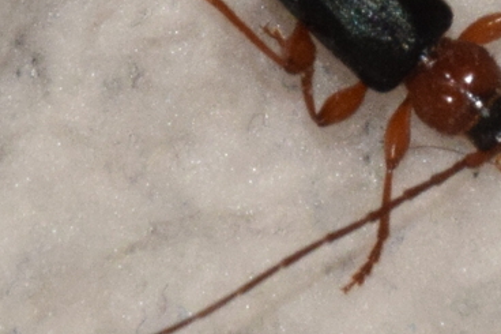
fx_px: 7623
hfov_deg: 3.8
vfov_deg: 2.5
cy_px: -27
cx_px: 283
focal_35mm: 548
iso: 1250
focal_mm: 140
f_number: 16
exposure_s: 1/160
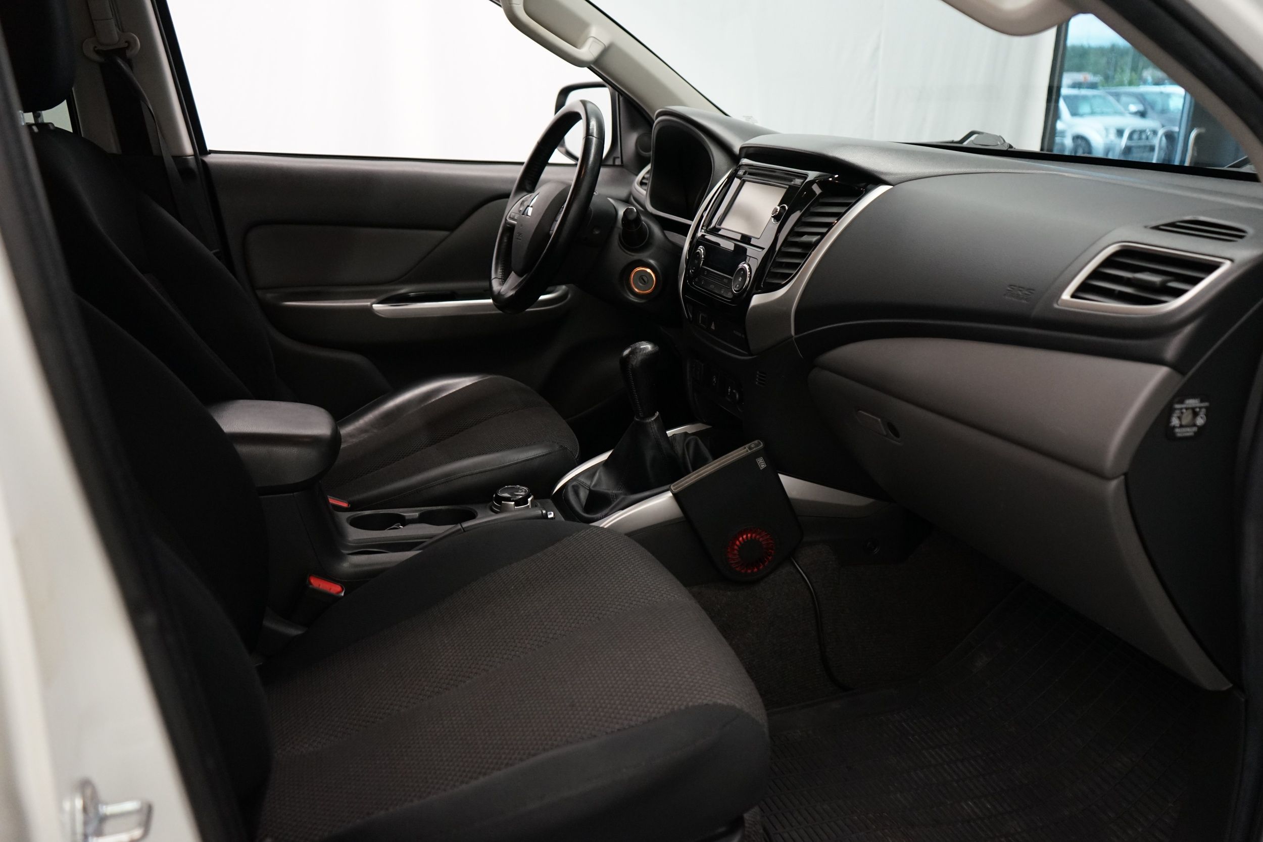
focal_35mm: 29
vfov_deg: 45.0
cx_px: 632
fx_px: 1017
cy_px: 421
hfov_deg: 63.7
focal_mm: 29
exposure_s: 1/160
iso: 2500
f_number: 3.5
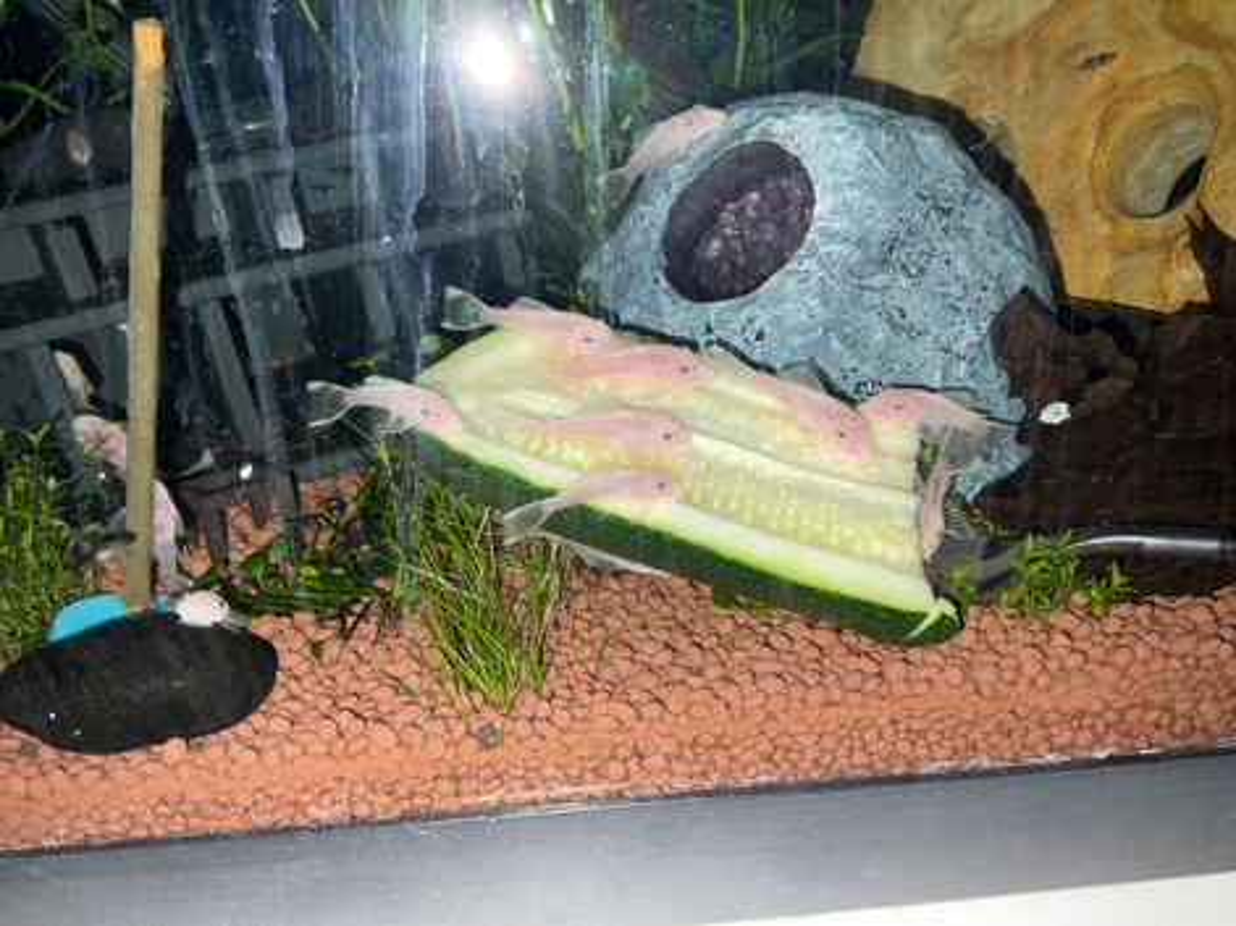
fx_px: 1035
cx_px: 618
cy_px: 463
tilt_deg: -24.1
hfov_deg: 61.7
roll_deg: +2.6
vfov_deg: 48.2
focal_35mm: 29
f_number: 1.8
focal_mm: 3
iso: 16
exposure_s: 1/46
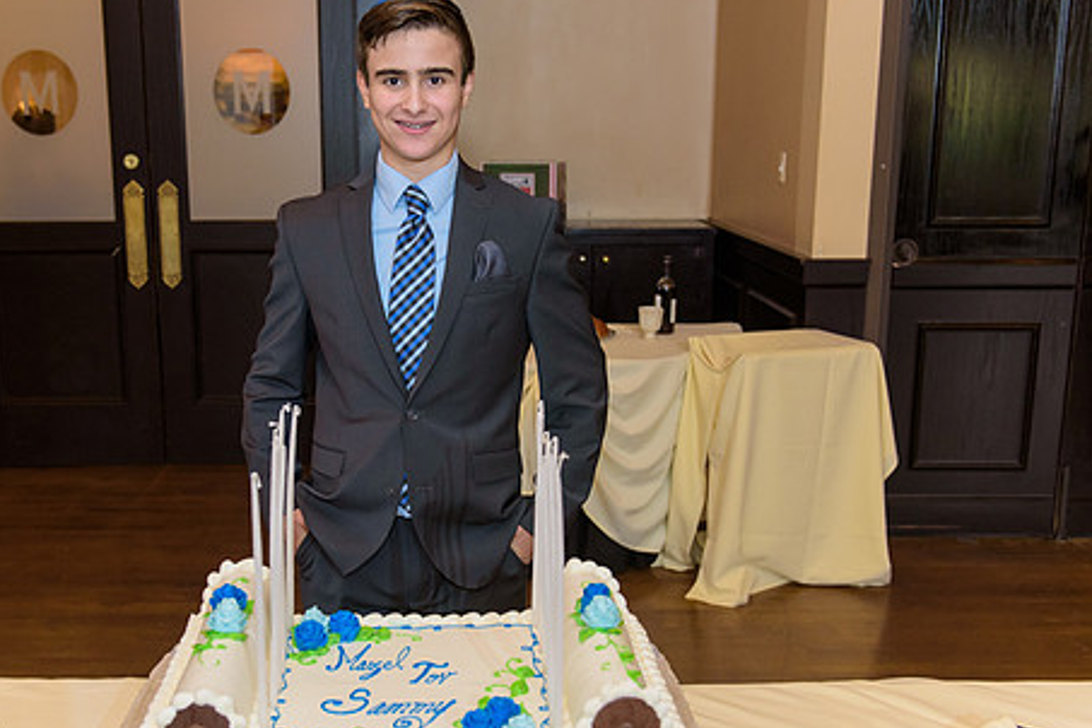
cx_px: 441
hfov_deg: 47.2
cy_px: 433
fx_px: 1244
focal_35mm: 41
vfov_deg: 32.5
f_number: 3.2
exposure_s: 1/125
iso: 1600
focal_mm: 32
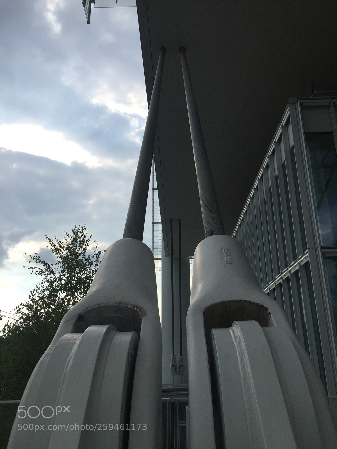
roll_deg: +0.9
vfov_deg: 61.7
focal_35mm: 29
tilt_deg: +19.4
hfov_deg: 48.2
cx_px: 168
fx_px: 376
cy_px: 224
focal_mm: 4.15
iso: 32
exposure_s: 1/2639
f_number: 2.2
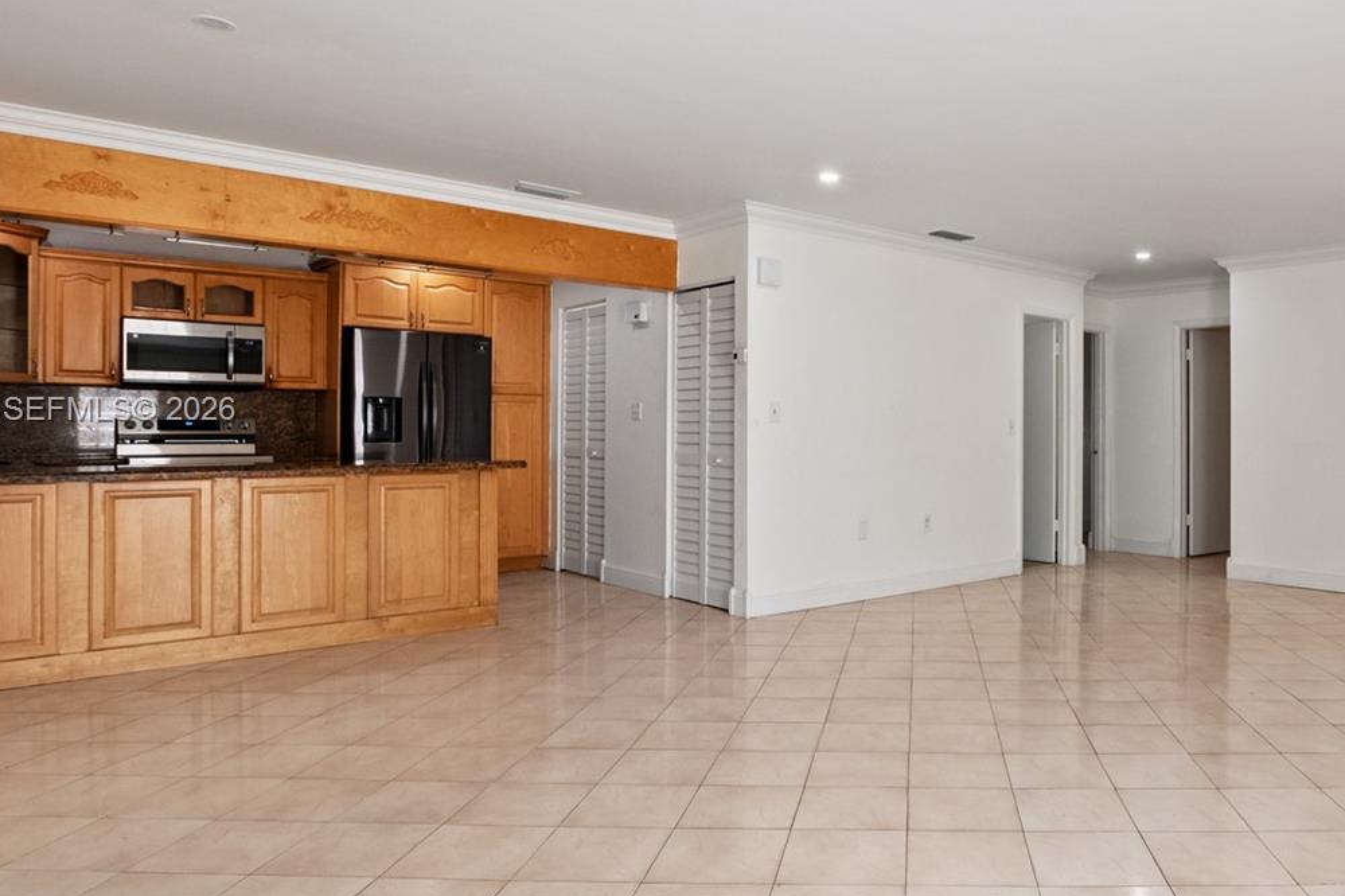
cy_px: 412
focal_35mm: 24
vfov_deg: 53.0
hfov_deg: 71.7
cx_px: 893
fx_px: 896
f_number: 8
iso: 200
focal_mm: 10
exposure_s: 1/25
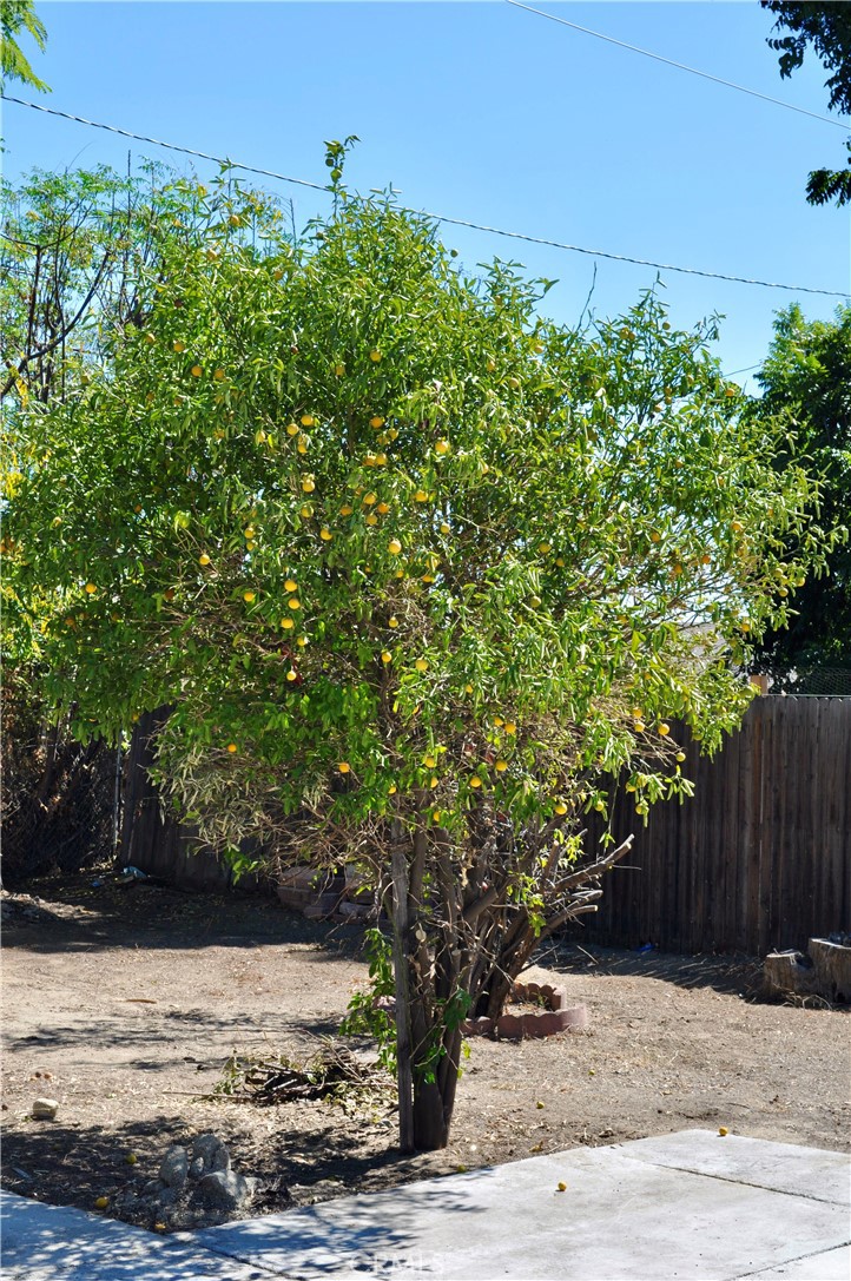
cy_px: 640
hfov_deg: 25.0
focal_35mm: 54
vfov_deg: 36.9
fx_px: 1919
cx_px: 426
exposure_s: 1/125
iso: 200
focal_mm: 36
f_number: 11
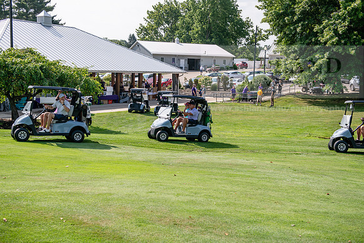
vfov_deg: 28.1
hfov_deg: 41.1
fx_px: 485
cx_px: 182
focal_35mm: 48
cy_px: 122
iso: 64
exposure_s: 1/640
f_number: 4
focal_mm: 48
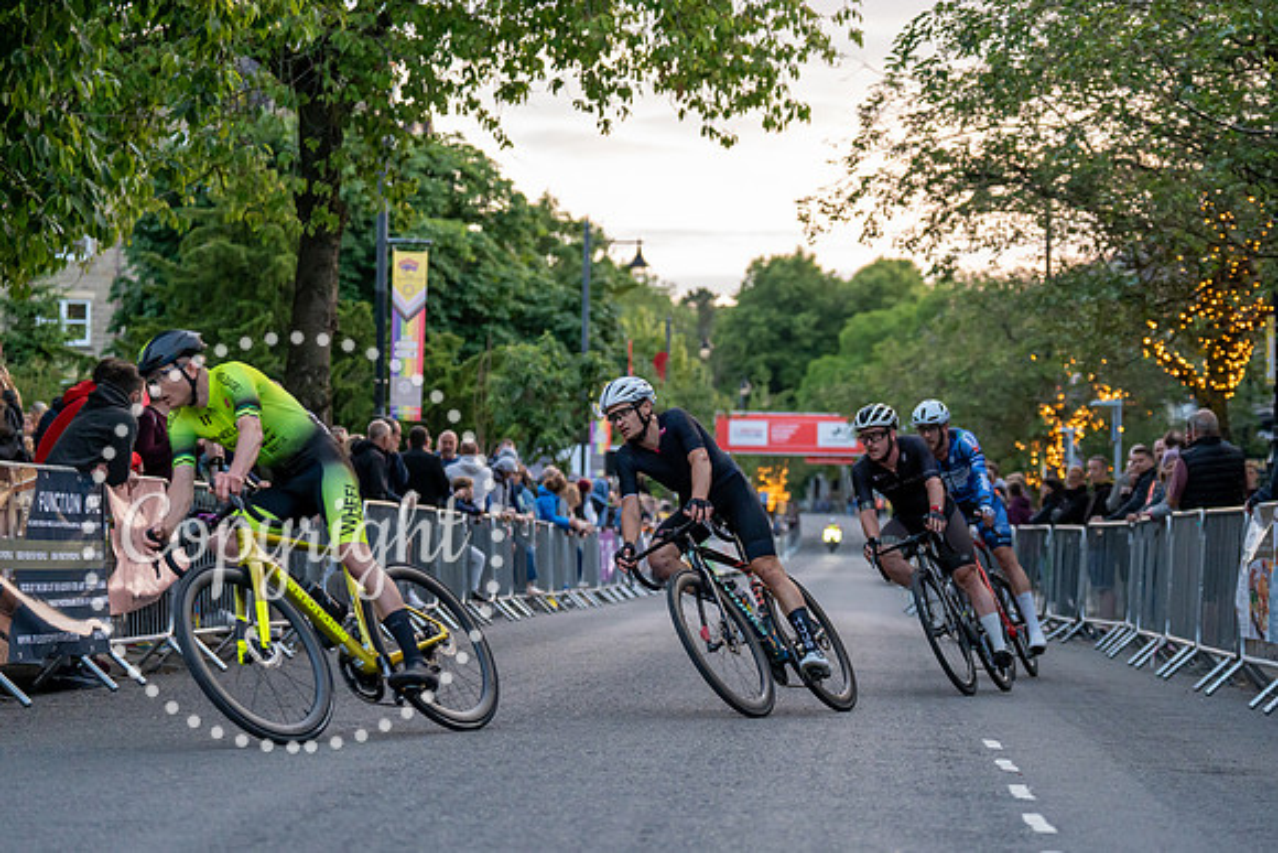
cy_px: 399
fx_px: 3232
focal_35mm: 91
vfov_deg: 15.0
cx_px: 831
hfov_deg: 22.3
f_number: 2.8
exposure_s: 1/1000
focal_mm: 70
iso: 3200
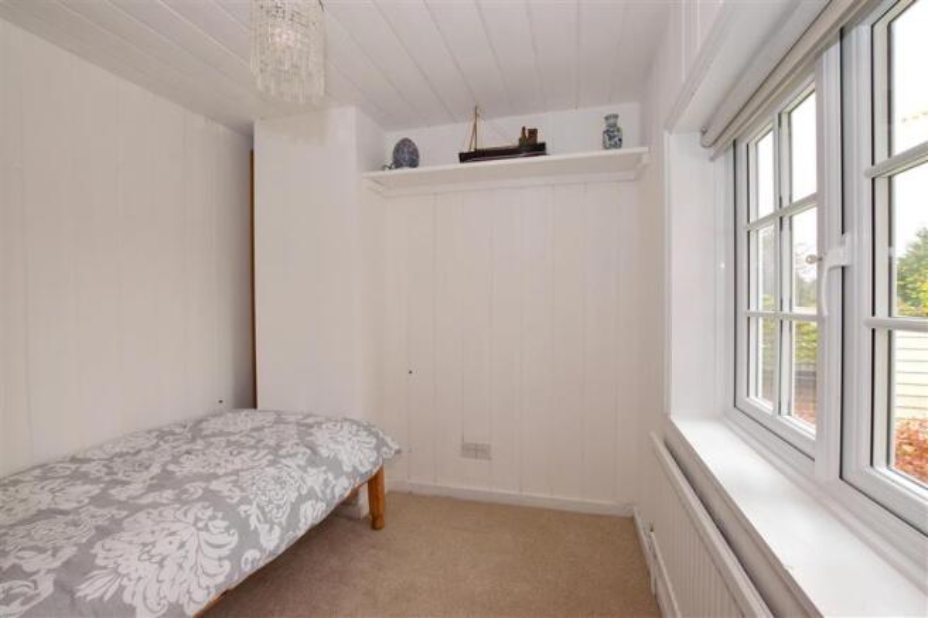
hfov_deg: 100.4
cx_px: 464
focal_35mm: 15
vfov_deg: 77.3
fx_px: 387
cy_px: 309
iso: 400
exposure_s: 1/10
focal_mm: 10
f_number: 11
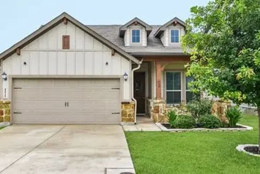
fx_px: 209
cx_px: 111
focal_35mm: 29
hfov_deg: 63.3
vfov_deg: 43.7
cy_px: 46
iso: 400
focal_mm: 16
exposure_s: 1/400
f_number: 8
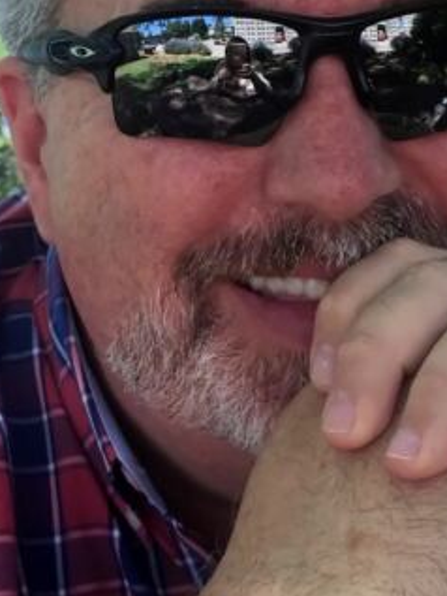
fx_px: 1342
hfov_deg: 18.9
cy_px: 257
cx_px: 287
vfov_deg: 25.0
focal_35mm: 78
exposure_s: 1/170
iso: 32
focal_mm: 4.15
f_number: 2.2
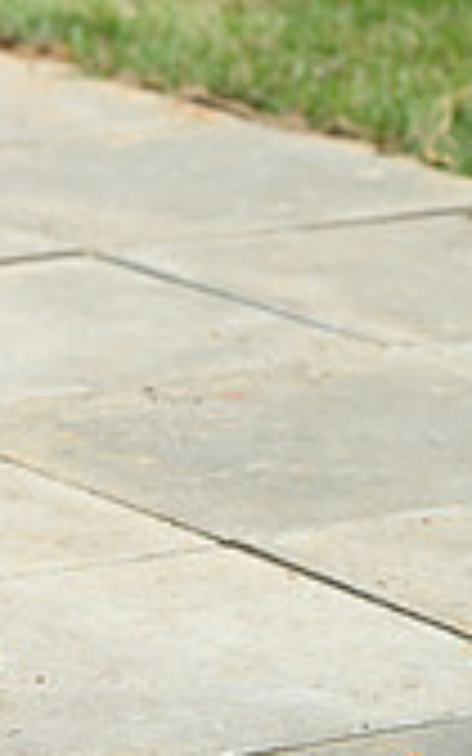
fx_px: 7615
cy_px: 286
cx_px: -791
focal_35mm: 370
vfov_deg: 5.7
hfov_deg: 3.5
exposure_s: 1/1000
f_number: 4.5
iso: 200
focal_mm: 105
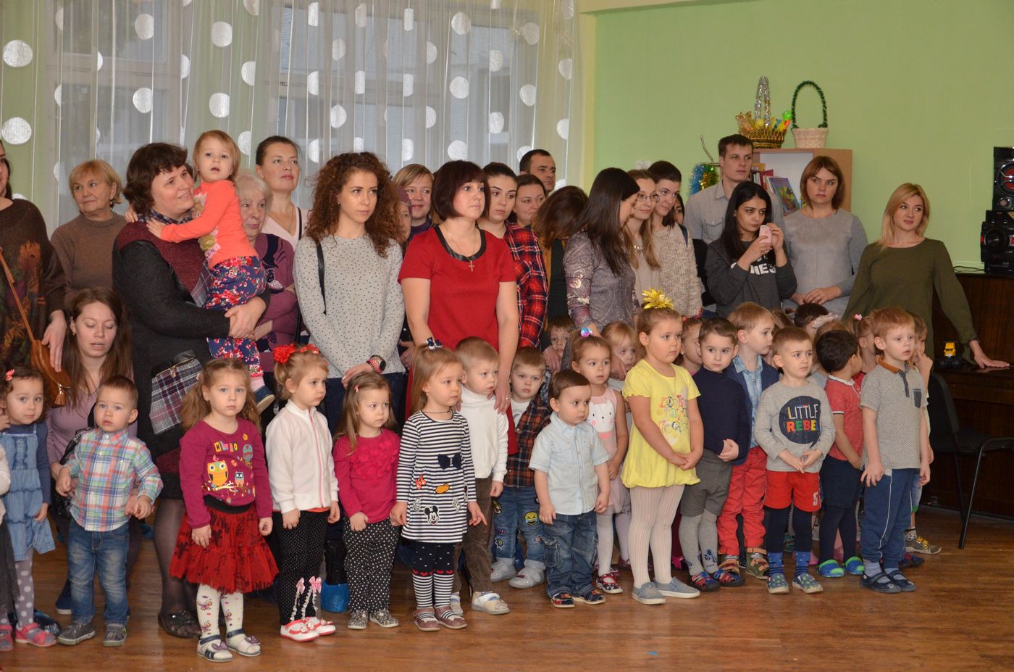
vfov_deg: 22.5
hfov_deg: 33.5
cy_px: 336
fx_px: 1686
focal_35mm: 60
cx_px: 507
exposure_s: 1/200
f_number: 4.5
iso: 800
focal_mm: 40
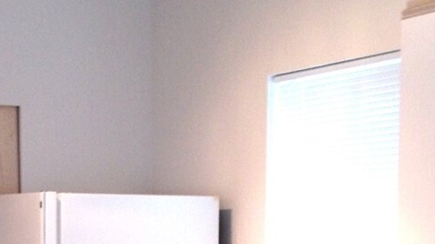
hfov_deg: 17.0
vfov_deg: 9.1
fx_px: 1453
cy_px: 466
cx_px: 147
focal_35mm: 126
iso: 64
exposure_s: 1/20
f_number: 2.4
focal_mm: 4.28
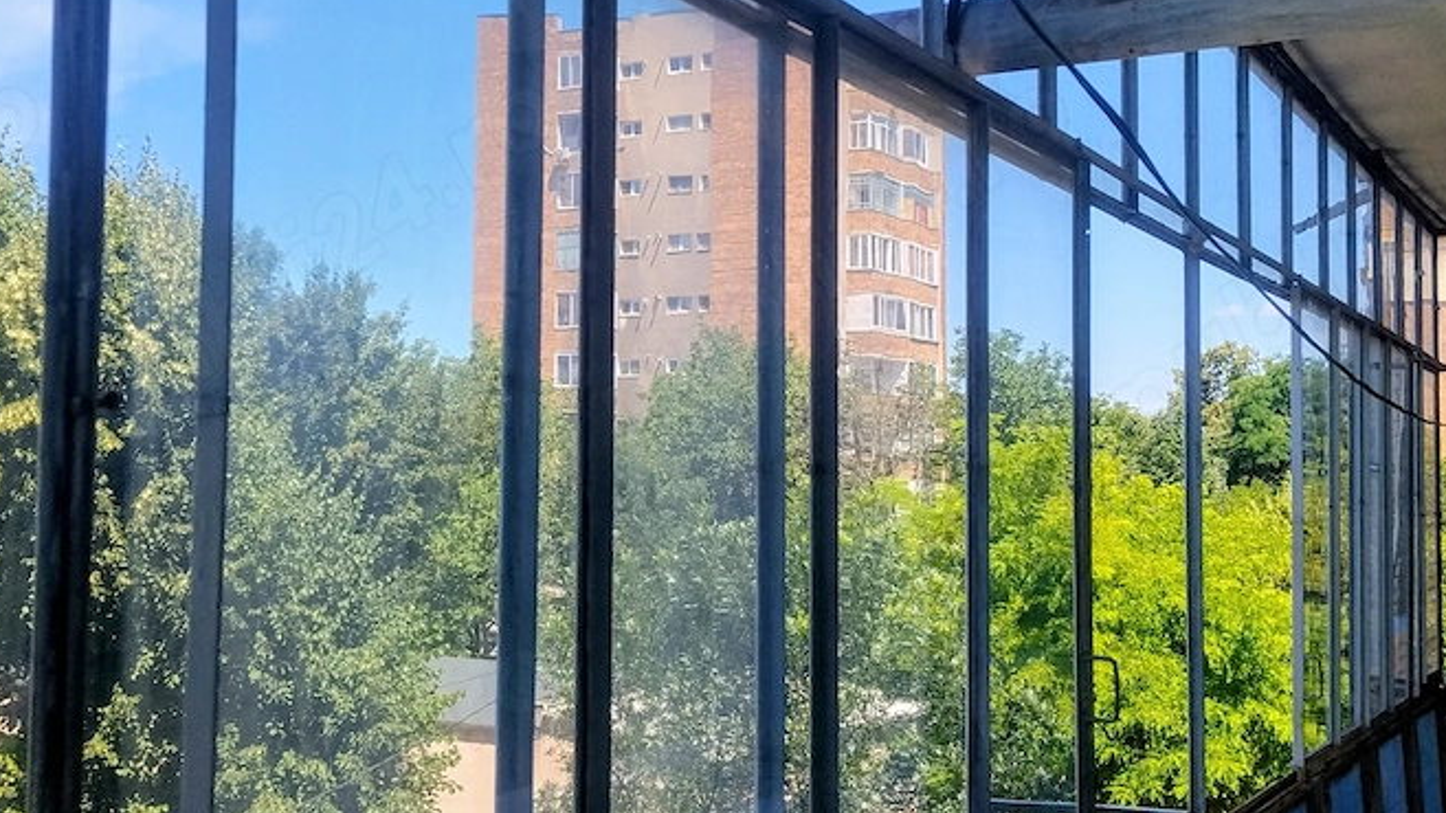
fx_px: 1840
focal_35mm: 48
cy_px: 301
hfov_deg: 42.7
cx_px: 574
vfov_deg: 24.8
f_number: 1.8
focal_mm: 4.22
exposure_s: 1/909
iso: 50
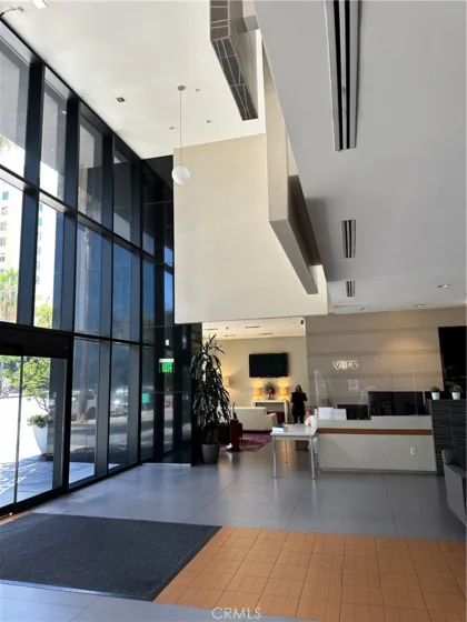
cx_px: 234
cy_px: 311
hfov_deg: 56.8
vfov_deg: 71.6
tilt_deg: +12.1
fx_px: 432
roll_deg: +1.8
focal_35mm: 24
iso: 160
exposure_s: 1/120
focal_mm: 6.86
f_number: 1.78
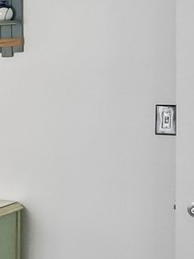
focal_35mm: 105
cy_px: 113
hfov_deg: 9.8
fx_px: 784
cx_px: -426
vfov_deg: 18.7
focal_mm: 10
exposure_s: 1/30
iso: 640
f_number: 8
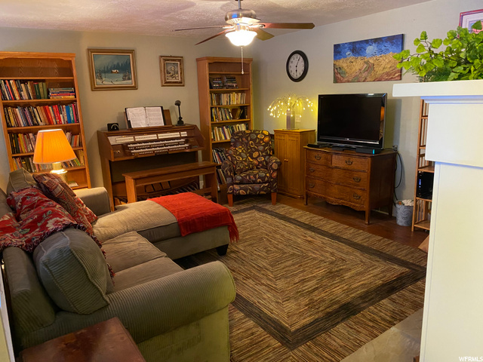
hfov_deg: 67.3
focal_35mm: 26
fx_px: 363
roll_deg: +1.6
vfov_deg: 53.1
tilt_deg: -12.1
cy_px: 181
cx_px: 242
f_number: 1.8
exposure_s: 1/30
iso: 800
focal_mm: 4.25
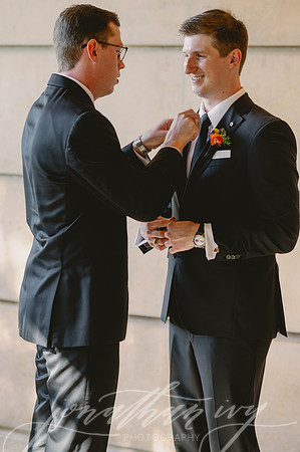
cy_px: 226
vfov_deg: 23.9
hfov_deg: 16.0
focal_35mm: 85
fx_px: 1065
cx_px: 150
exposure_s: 1/100
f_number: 2.5
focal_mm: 85
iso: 80
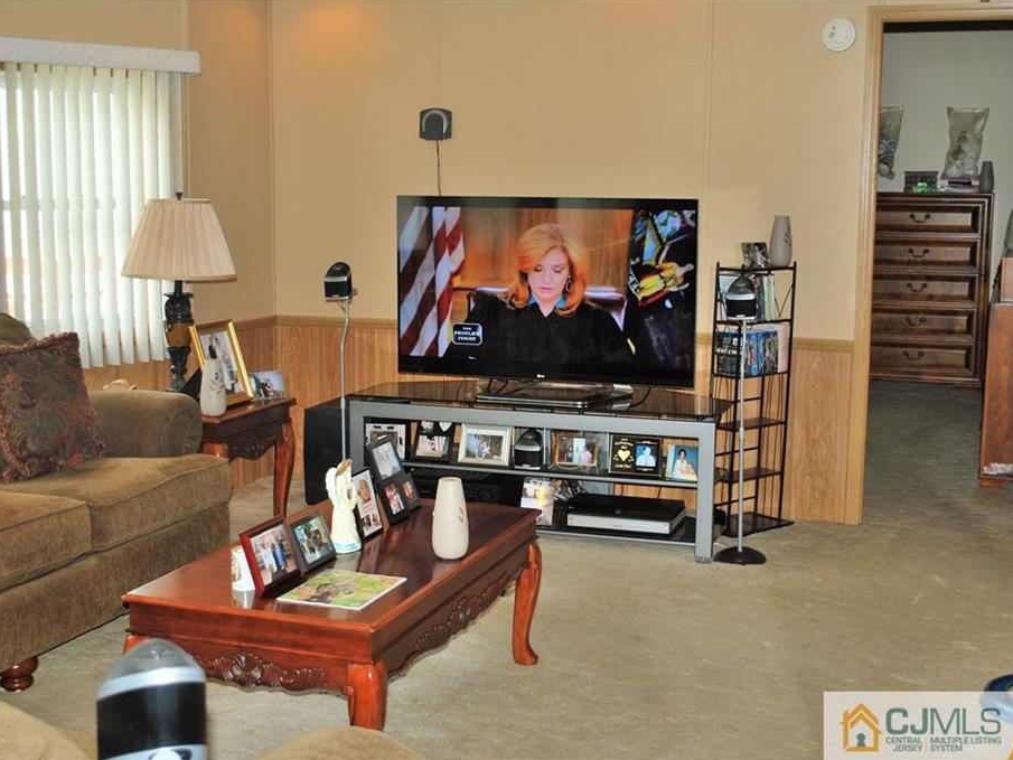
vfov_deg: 29.7
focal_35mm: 49
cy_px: 379
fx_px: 1434
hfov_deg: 38.9
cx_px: 479
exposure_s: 1/60
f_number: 4.8
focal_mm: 30
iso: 200
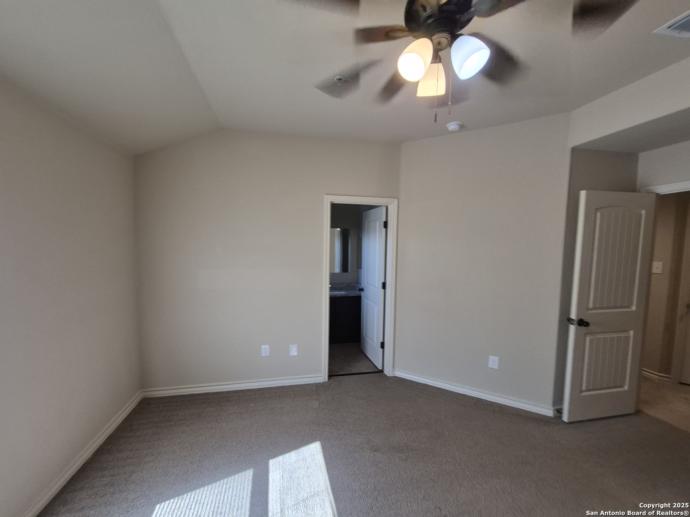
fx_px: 259
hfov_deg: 106.2
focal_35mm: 13
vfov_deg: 89.9
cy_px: 258
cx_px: 345
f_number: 2.2
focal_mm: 1.74
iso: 80
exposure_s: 1/60
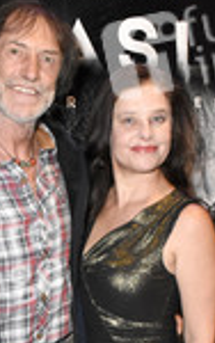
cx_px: 11
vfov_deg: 20.1
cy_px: 389
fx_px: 917
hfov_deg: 13.2
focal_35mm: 98
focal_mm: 24
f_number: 6.3
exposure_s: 1/60
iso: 5000
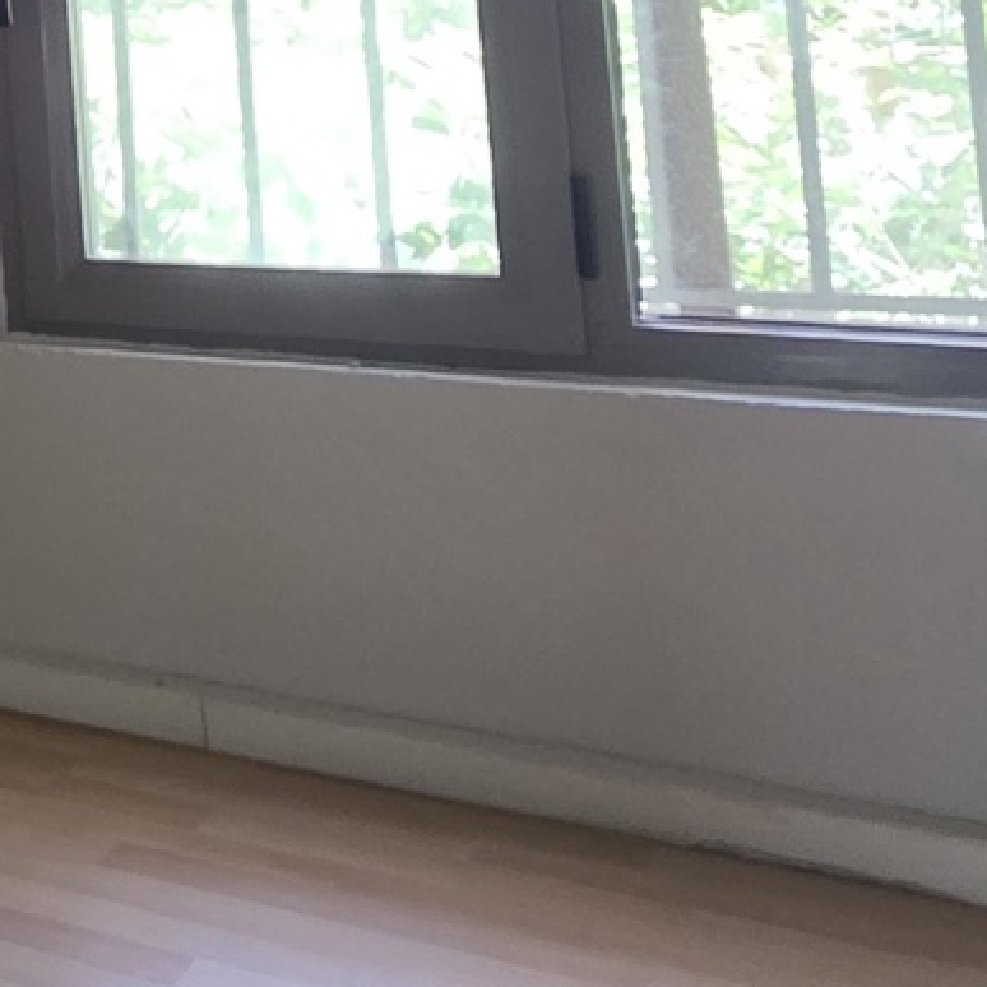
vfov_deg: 27.2
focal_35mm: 57
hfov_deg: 22.7
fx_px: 1839
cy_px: -135
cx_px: -602
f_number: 1.9
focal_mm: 2.2
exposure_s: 1/100
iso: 500
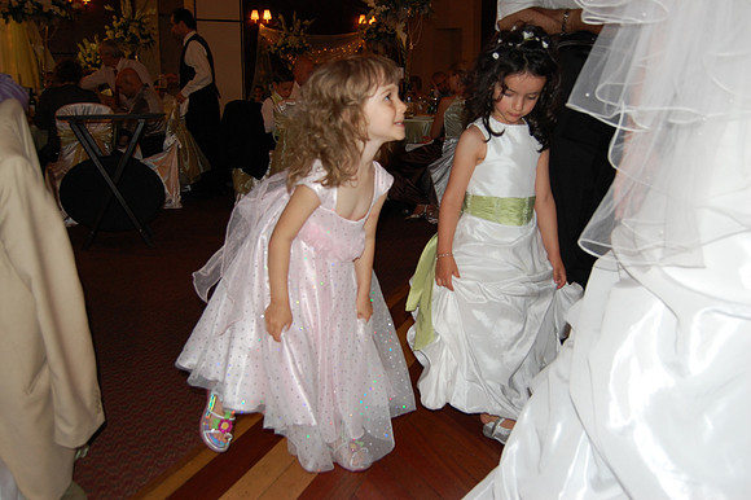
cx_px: 376
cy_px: 250
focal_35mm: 33
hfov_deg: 57.3
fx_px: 688
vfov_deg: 39.9
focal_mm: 22
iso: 400
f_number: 3.8
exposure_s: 1/60
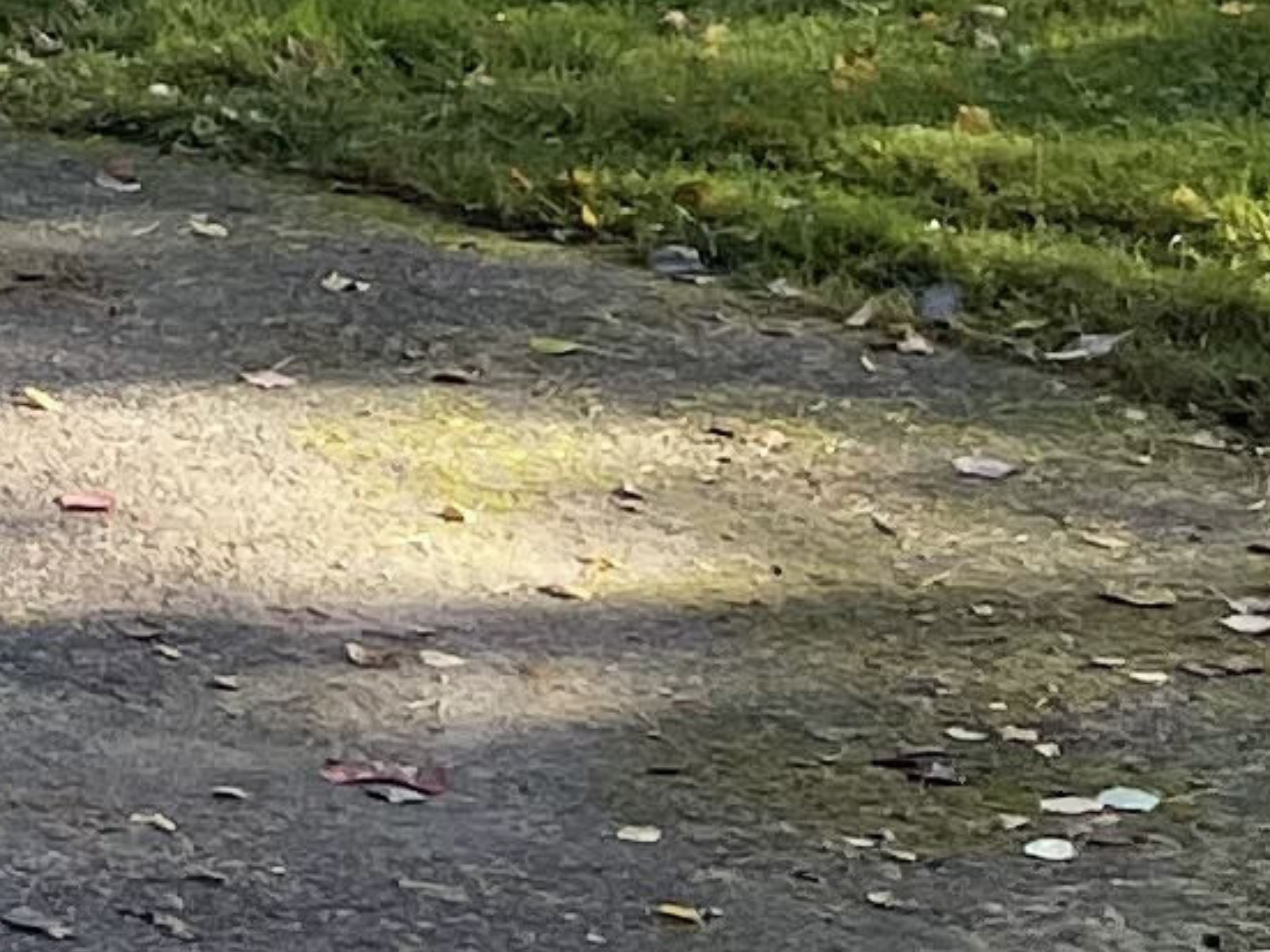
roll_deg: -1.7
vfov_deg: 6.9
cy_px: -2349
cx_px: -2164
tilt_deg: +5.5
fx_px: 6712
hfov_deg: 9.2
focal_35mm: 183
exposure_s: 1/1030
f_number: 1.6
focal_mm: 5.1
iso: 32
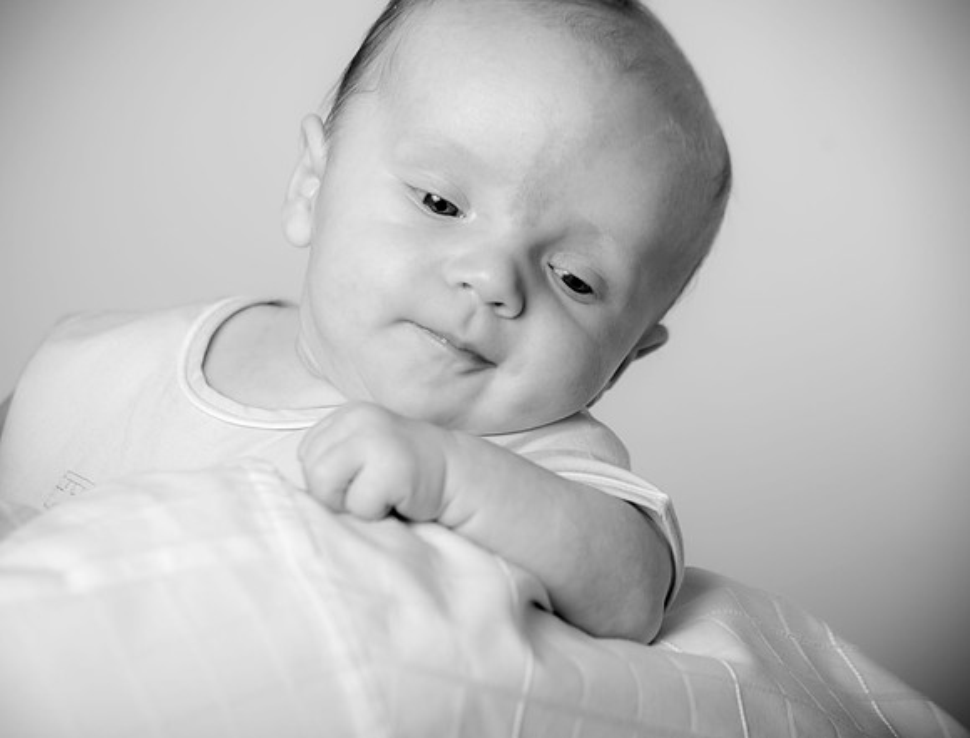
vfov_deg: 6.2
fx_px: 6838
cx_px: 453
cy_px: 410
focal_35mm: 243
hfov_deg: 8.1
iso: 250
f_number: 5.6
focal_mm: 200
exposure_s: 1/200
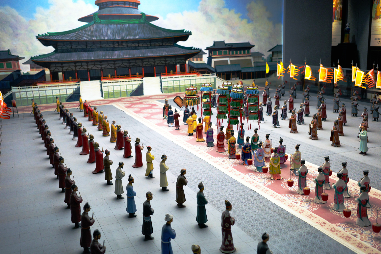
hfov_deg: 48.5
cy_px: 127
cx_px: 190
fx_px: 423
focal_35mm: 40
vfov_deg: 33.4
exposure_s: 1/40
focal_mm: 26
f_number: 2.8
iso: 320
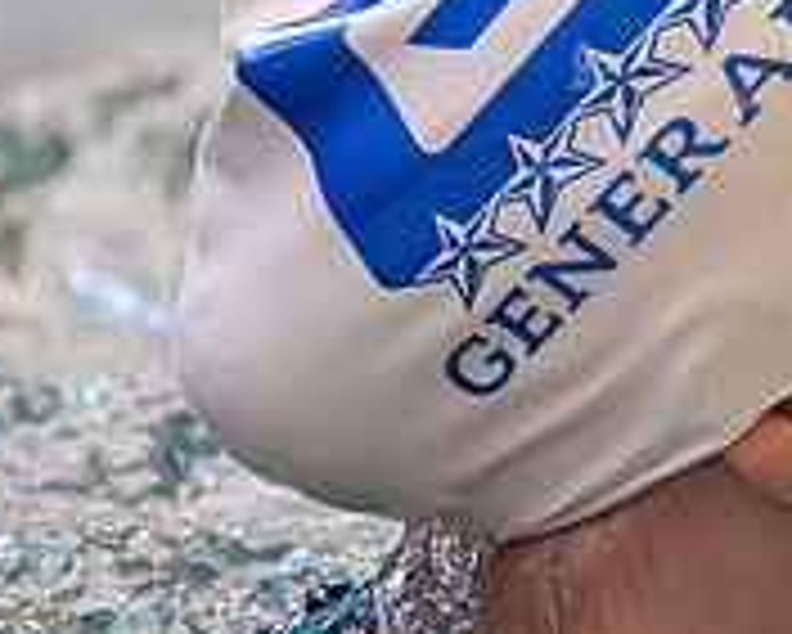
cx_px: 1250
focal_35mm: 951
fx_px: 22304
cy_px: 288
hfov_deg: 2.0
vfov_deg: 1.6
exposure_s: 1/1000
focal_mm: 250
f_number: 4
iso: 16000
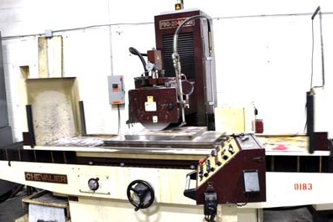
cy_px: 120
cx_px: 186
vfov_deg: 38.9
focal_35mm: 34
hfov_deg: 55.6
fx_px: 315
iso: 250
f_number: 3.5
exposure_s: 1/20
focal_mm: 18
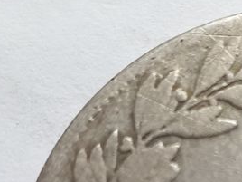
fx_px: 678
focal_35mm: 97
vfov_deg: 14.0
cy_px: 300
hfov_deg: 19.7
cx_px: 239
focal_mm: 4.3
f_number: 2.4
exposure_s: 1/27
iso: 250
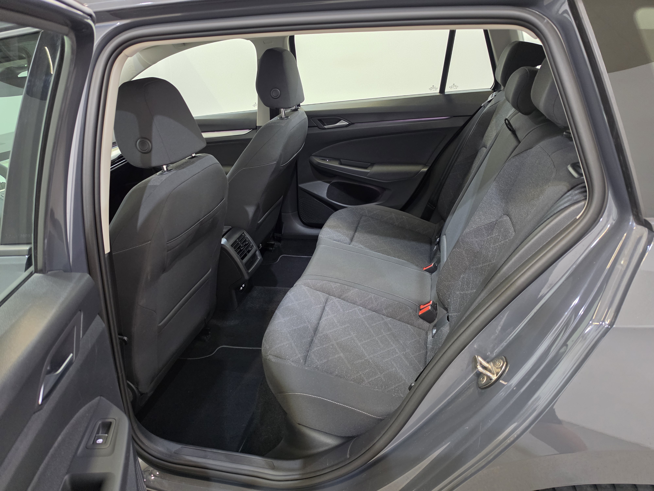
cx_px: 327
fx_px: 435
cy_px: 246
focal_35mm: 23
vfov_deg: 58.9
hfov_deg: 73.9
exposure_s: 1/100
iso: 400
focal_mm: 6.5
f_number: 1.4
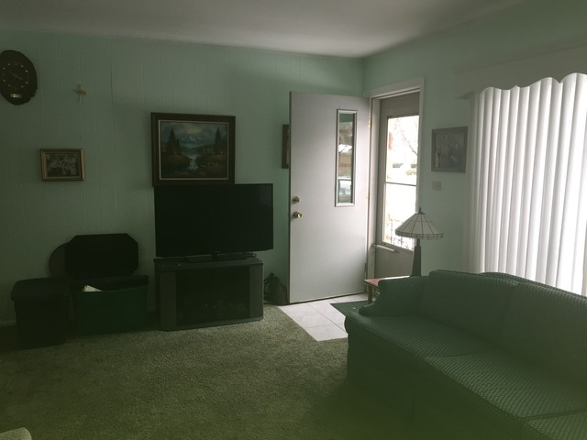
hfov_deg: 61.7
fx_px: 492
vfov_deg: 48.2
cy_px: 220
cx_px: 294
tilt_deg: -8.3
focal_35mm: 29
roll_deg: +0.3
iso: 80
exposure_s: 1/30
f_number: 2.2
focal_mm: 4.15
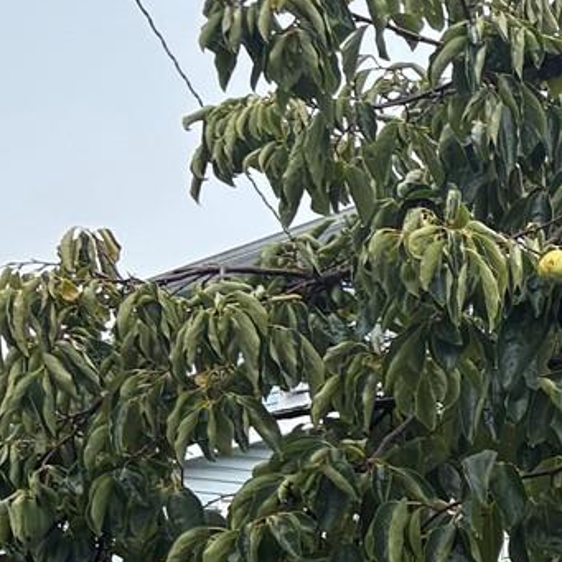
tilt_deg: +6.1
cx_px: 1605
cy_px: 529
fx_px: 2535
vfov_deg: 12.5
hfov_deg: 10.0
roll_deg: -1.1
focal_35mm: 138
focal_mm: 5.96
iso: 50
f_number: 1.6
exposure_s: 1/1155
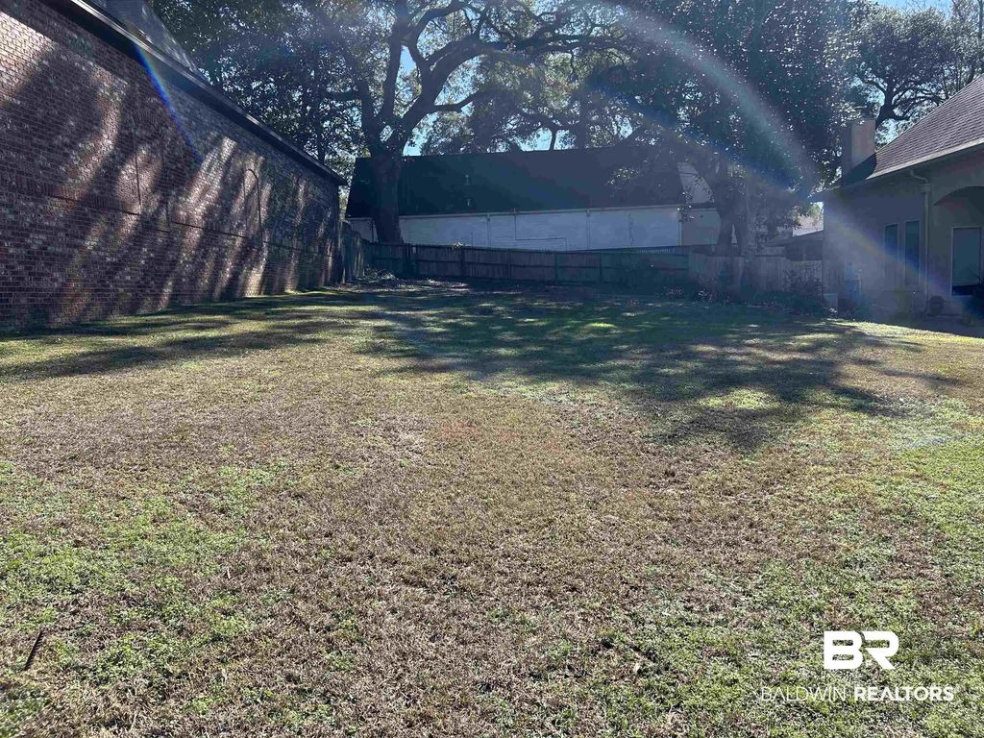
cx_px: 492
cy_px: 369
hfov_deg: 67.3
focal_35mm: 26
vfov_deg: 53.1
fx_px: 739
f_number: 1.5
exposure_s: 1/1724
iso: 50
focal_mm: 5.7
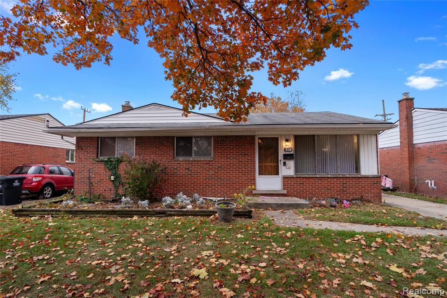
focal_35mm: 30
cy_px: 149
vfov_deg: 43.6
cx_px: 224
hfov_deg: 61.9
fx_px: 373
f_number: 8
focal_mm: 30
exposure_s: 1/50
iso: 400
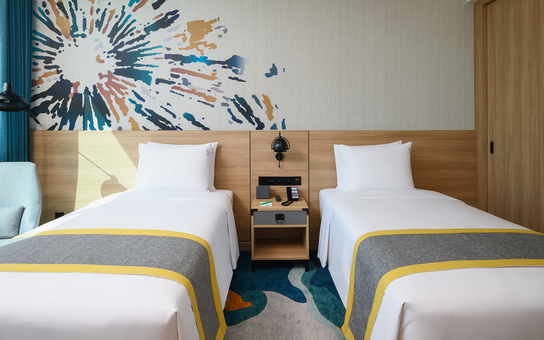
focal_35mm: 20
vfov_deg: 59.6
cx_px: 280
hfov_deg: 85.0
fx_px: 297
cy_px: 154
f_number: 8
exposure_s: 1/125
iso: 320
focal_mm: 19
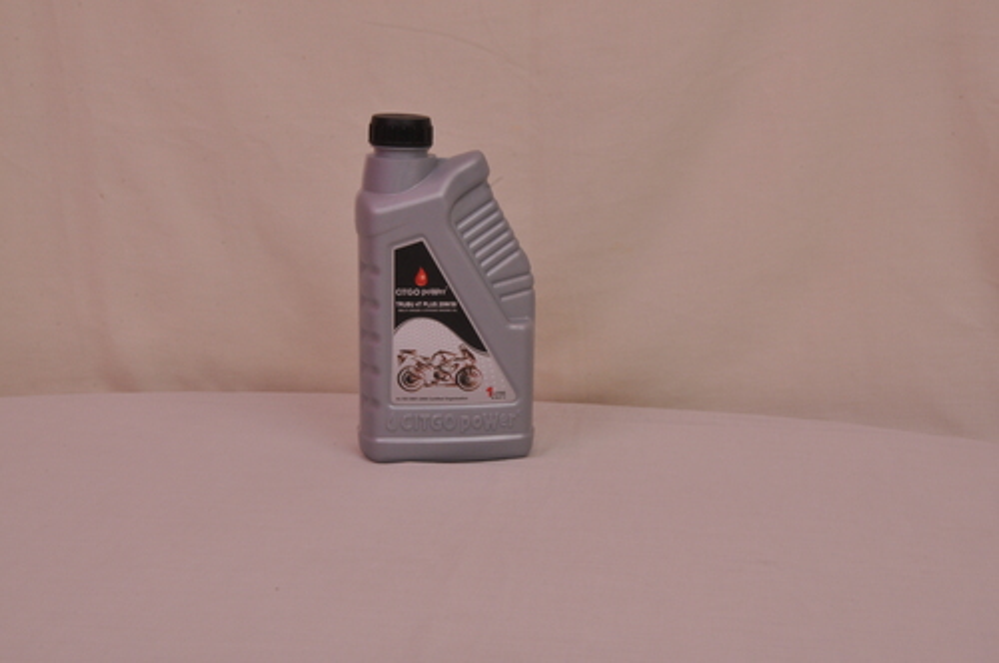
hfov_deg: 28.1
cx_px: 500
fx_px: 1995
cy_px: 332
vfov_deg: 18.9
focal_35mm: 72
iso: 400
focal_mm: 48
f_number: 32
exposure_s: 1/200
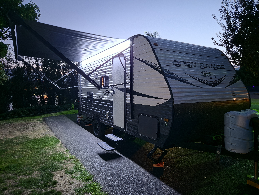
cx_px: 130
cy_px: 98
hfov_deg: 73.9
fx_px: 172
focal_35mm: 23
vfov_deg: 58.9
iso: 1250
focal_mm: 5.4
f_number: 1.8
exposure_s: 1/4
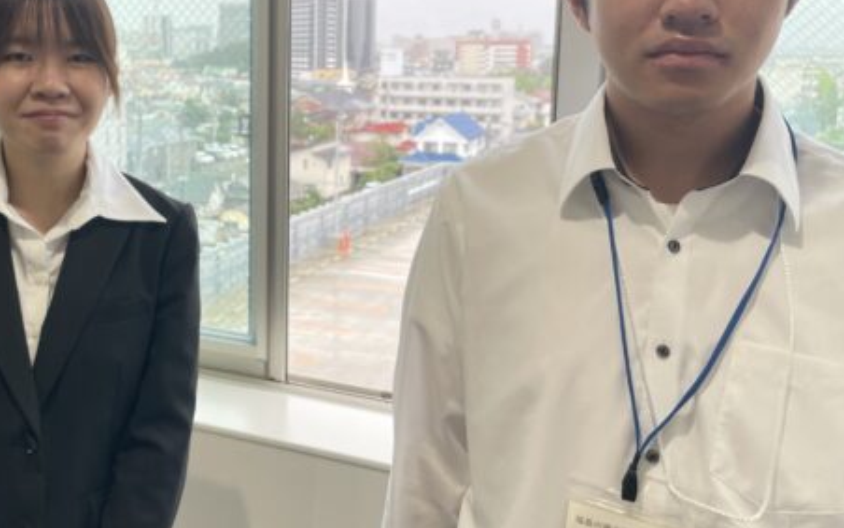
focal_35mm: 39
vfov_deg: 32.6
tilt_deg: -7.1
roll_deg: -0.6
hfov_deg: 49.4
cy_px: 187
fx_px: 898
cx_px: 276
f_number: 1.6
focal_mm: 4.2
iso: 40
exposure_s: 1/100
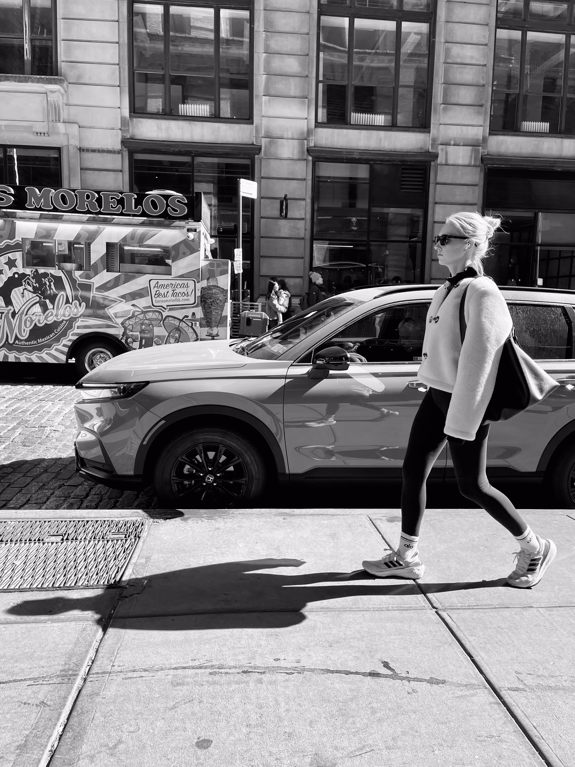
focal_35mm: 25
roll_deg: -0.7
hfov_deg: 54.9
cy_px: 384
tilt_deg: -8.2
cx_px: 288
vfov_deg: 69.4
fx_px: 554
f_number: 1.6
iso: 32
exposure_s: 1/978
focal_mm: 5.1
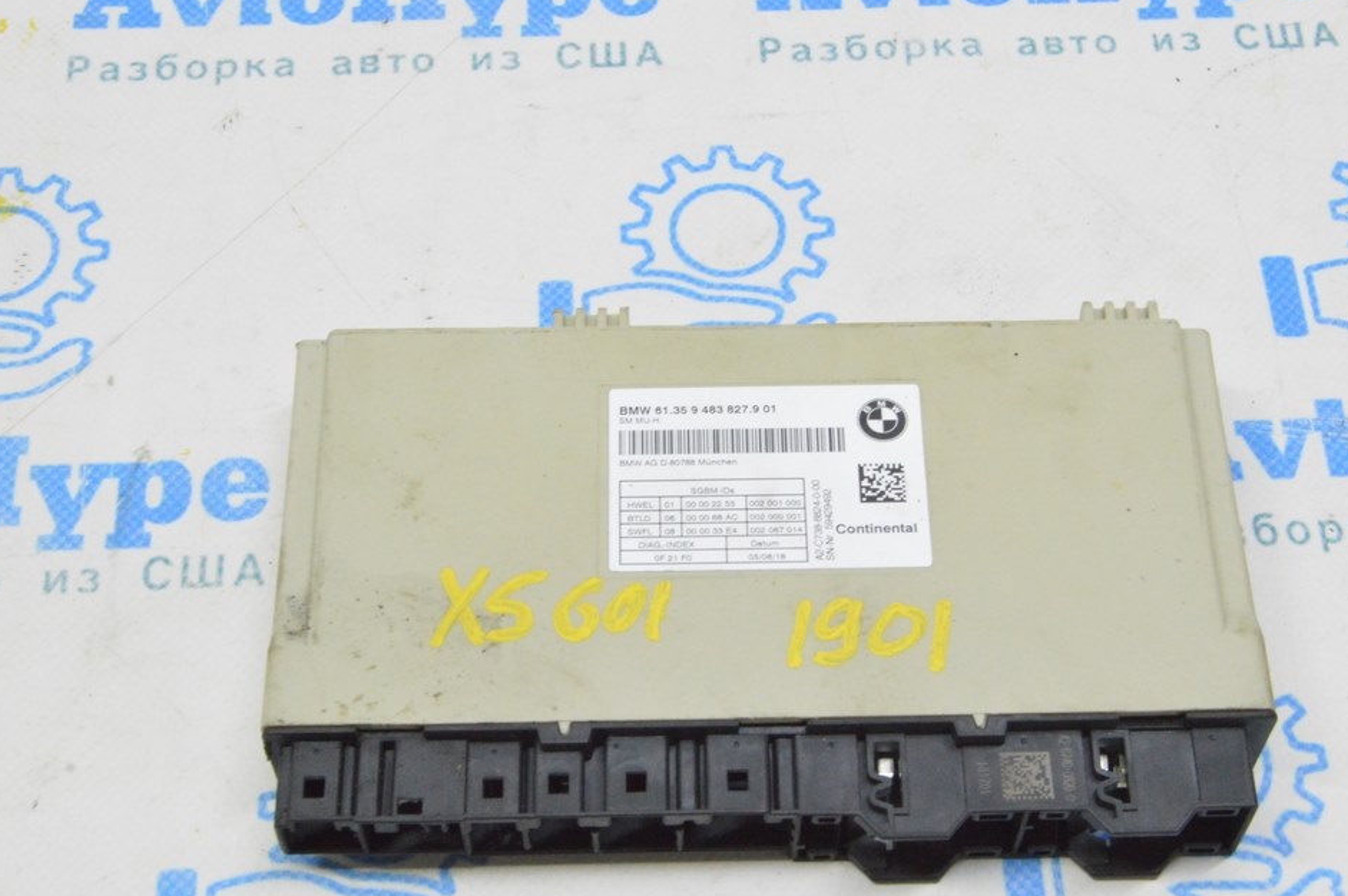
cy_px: 472
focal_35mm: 62
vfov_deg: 21.9
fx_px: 2320
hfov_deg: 32.4
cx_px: 726
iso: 6400
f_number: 20
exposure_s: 1/20
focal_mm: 38
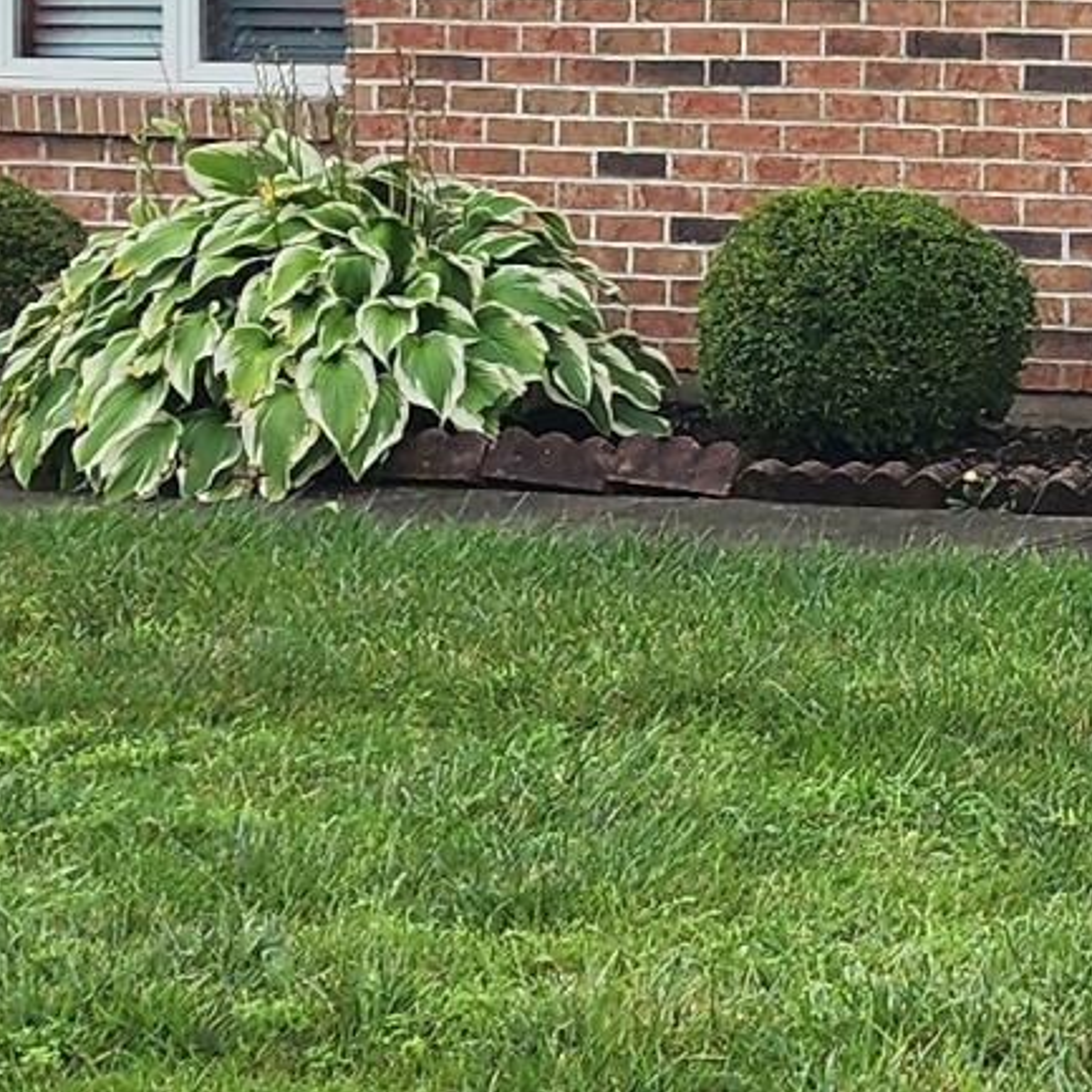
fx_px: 5032
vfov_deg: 12.2
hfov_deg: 12.0
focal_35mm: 141
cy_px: -144
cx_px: 1415
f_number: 1.8
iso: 16
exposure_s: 1/182
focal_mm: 6.4
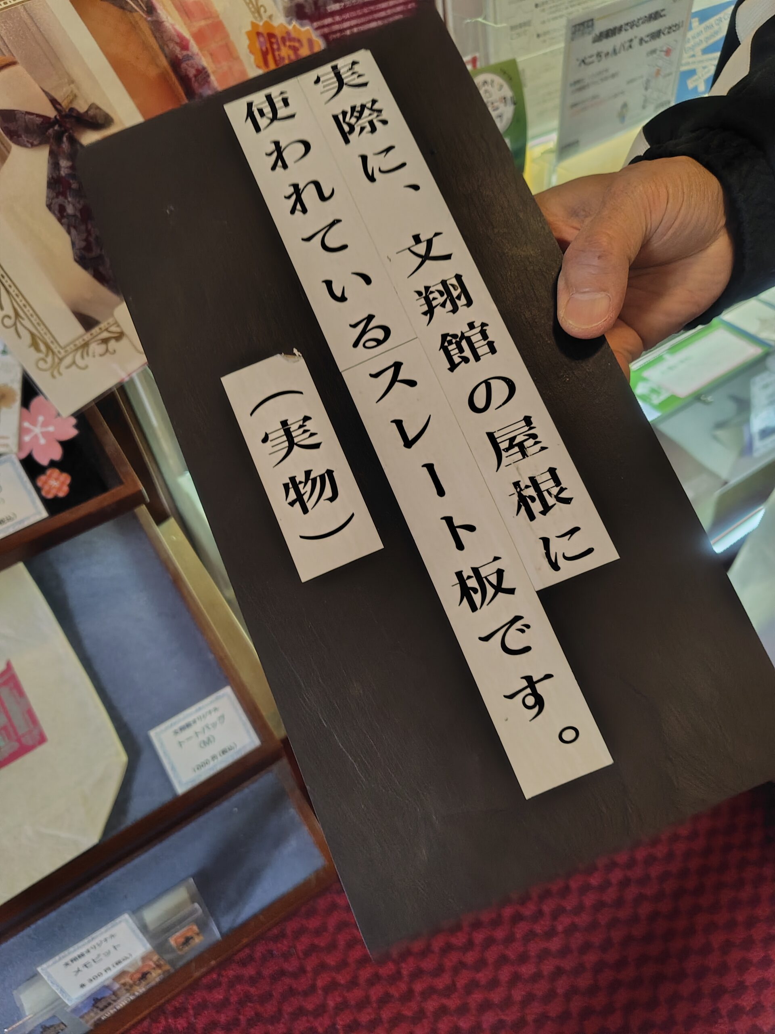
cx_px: 388
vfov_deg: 73.9
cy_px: 517
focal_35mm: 23
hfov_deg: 58.9
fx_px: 687
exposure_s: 1/60
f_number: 1.9
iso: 1488
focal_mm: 5.6
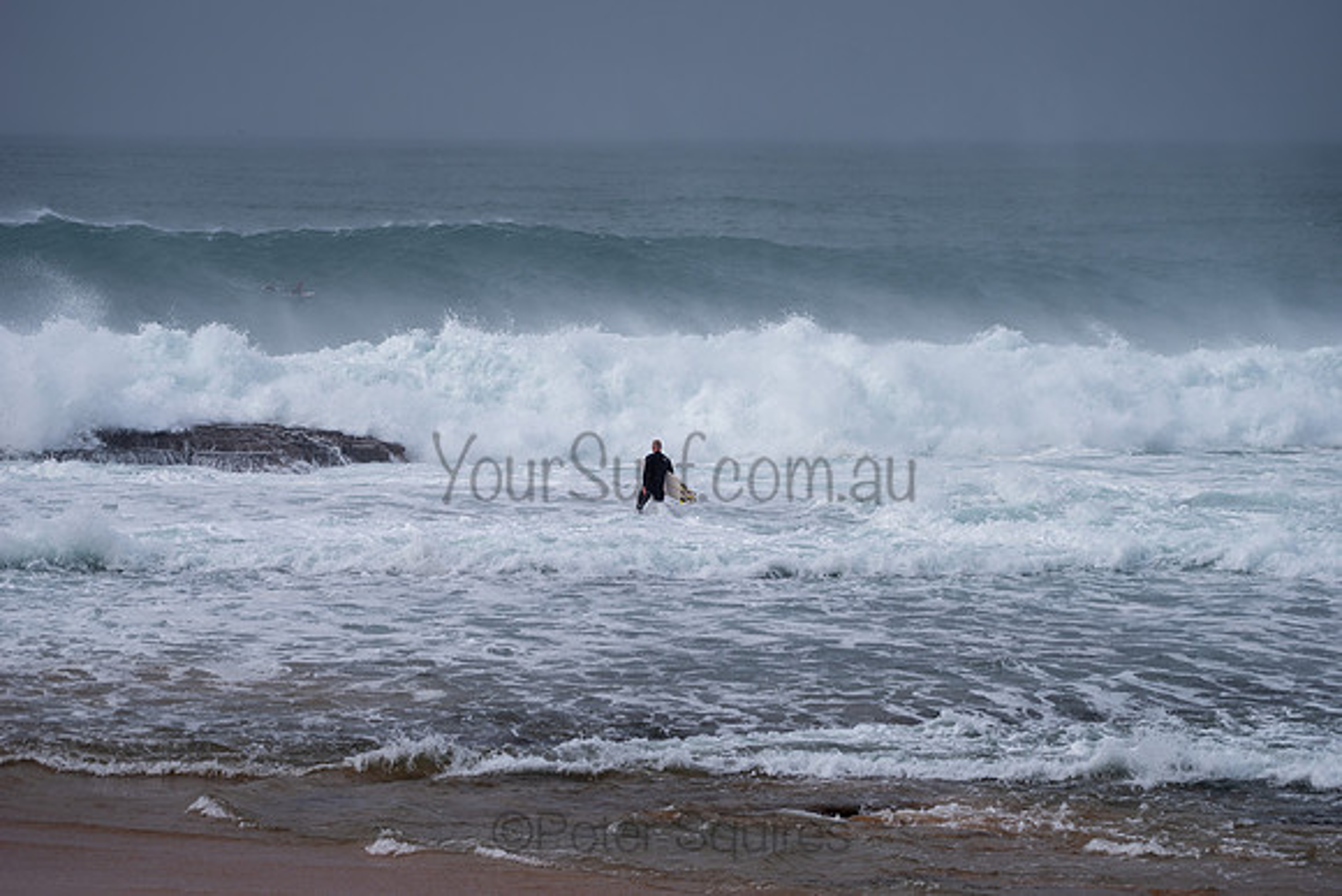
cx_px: 671
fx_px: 7457
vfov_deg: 6.9
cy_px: 448
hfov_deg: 10.3
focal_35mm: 200
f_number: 5.6
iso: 64
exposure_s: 1/1000
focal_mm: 200
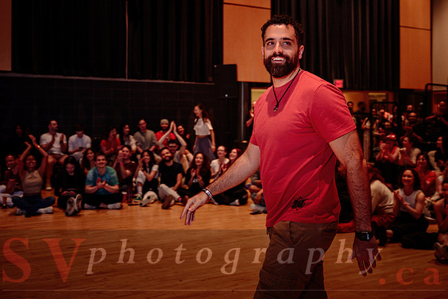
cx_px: 224
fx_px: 527
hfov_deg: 46.1
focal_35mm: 42
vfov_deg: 31.5
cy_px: 116
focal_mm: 34.5
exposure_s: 1/125
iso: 1000
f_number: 3.2
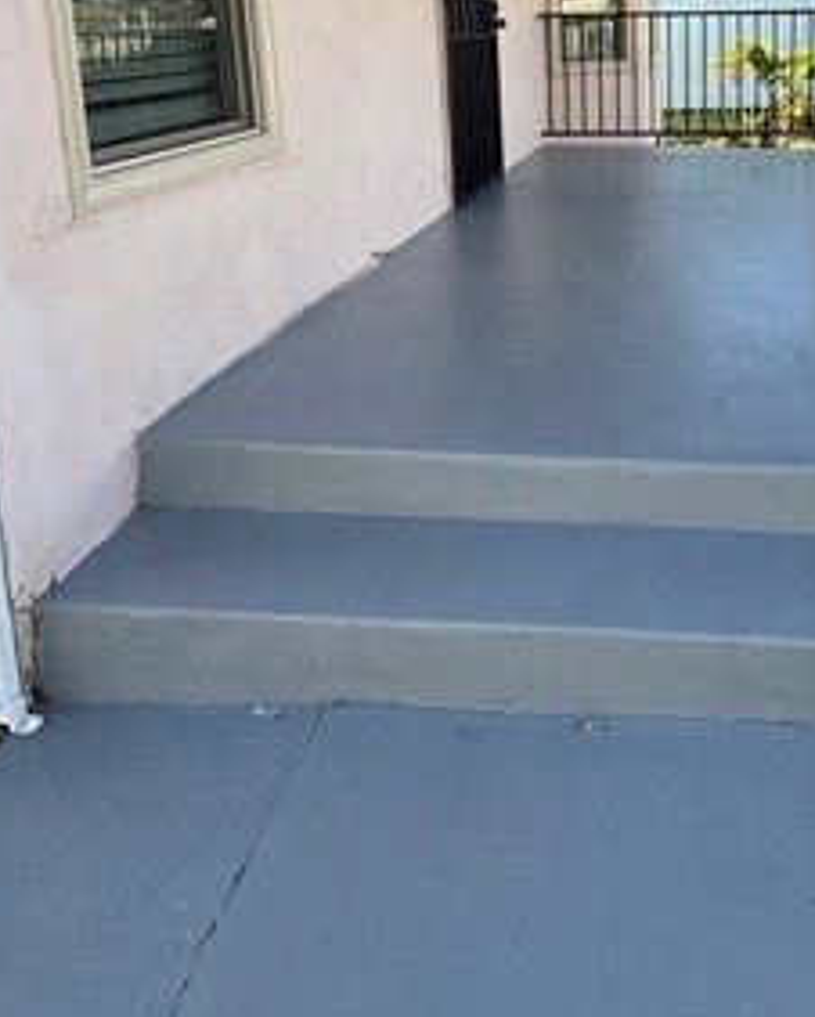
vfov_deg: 52.4
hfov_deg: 44.9
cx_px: 649
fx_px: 934
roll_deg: +1.3
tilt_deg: -8.9
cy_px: 166
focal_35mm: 31
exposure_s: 1/376
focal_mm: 2.22
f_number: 2.2
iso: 64
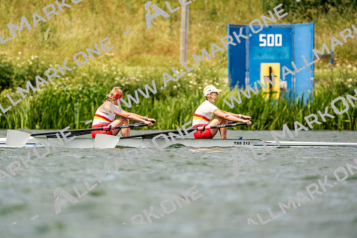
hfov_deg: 4.2
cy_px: 119
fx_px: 4850
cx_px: 178
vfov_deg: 2.8
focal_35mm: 489
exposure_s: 1/2000
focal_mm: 489
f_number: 6.3
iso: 320
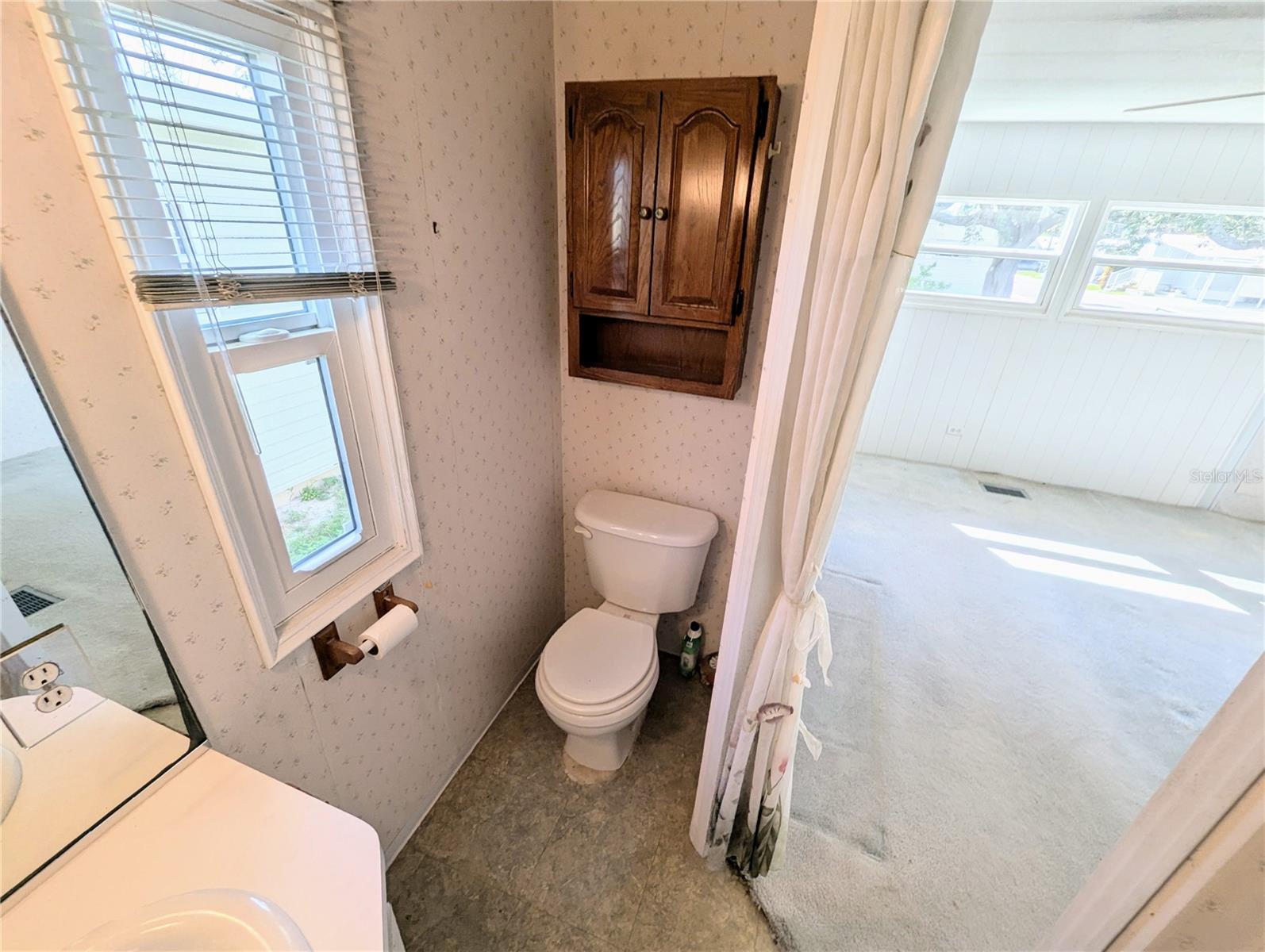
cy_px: 476
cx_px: 632
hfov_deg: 106.1
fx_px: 476
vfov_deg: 90.1
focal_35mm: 13
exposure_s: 1/219
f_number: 2.2
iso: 35
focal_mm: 1.95
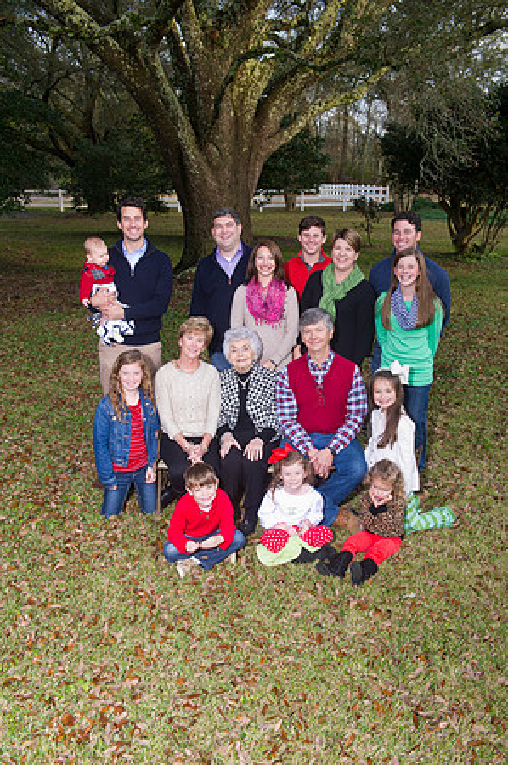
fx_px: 742
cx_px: 254
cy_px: 382
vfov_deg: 54.5
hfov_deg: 37.8
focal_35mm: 35
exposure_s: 1/200
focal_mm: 35
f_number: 7.1
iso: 800
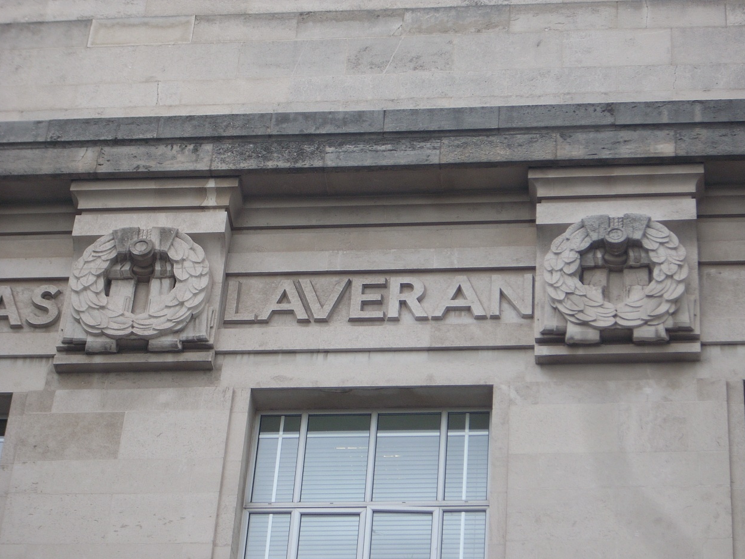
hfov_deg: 17.0
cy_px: 277
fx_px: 2496
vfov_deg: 12.8
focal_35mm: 116
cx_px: 368
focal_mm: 18.6
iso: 64
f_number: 5.2
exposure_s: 1/60
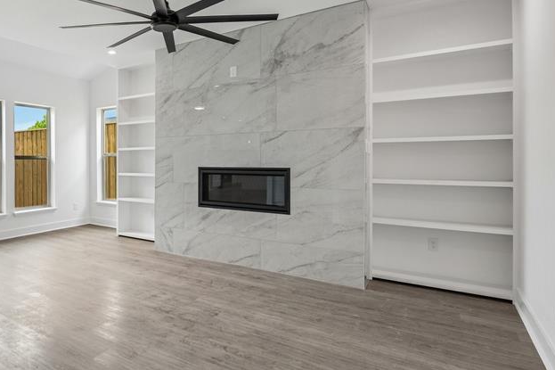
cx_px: 153
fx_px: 354
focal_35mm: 23
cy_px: 161
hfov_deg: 72.0
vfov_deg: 54.9
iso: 400
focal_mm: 14
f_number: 8
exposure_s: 1/160
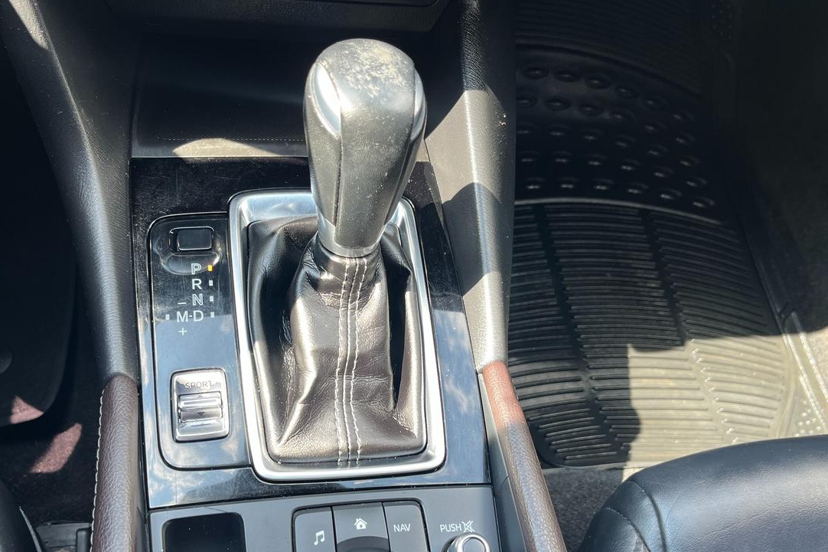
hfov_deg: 58.6
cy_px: 326
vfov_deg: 41.0
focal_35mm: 32
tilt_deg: -60.8
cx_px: 377
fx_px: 736
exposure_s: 1/122
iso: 50
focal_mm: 5.1
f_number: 1.6
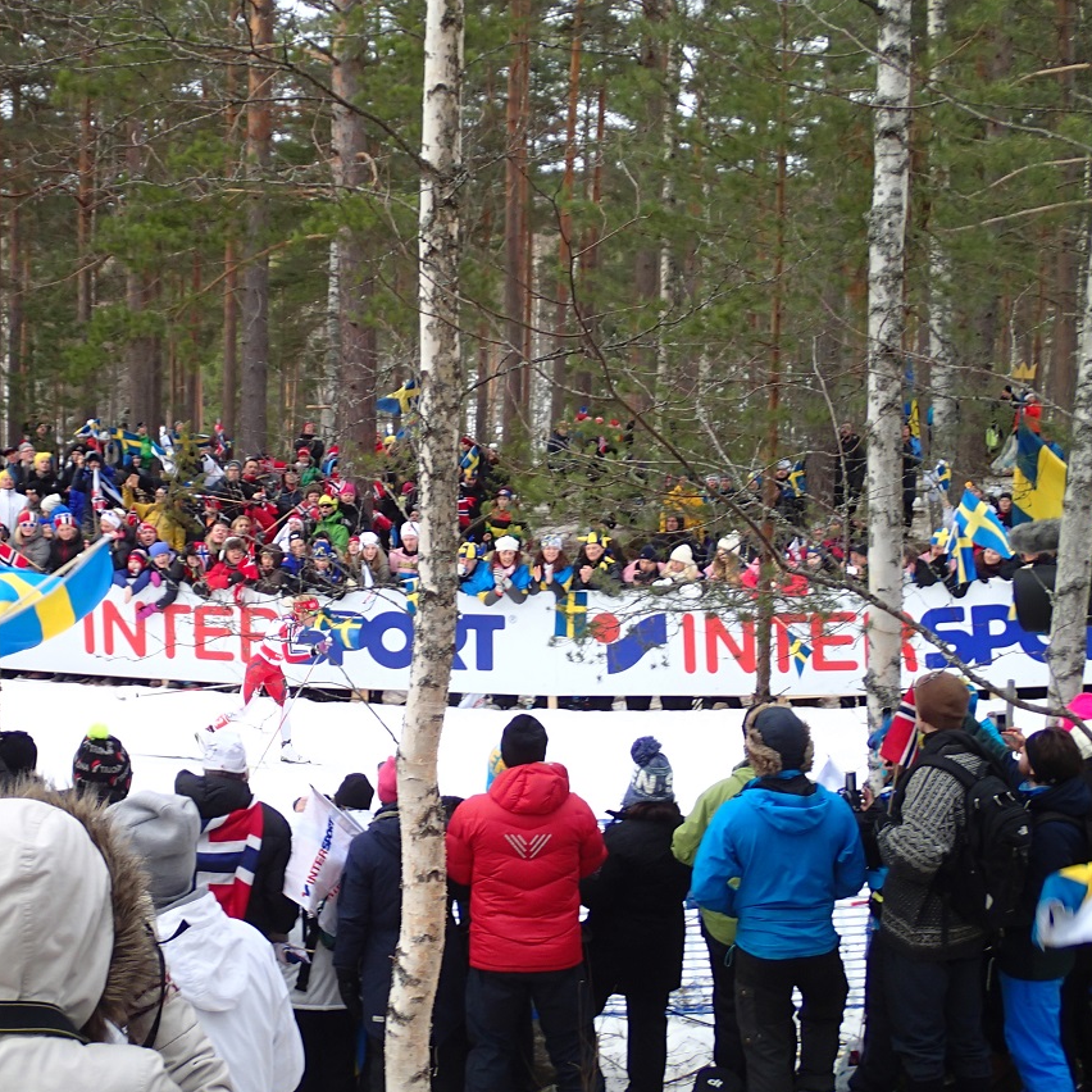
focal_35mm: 58
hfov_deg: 29.2
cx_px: 297
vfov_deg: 29.5
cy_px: 495
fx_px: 2070
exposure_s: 1/160
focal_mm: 7.86
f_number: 2.9
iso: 100
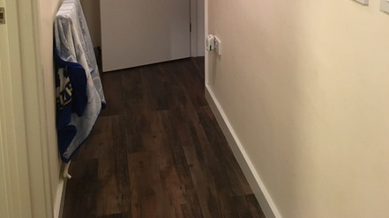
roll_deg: +0.4
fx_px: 444
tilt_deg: -7.9
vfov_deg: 25.2
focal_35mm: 43
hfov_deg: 47.4
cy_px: -36
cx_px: 197
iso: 250
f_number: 2.2
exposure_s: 1/33
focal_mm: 4.15
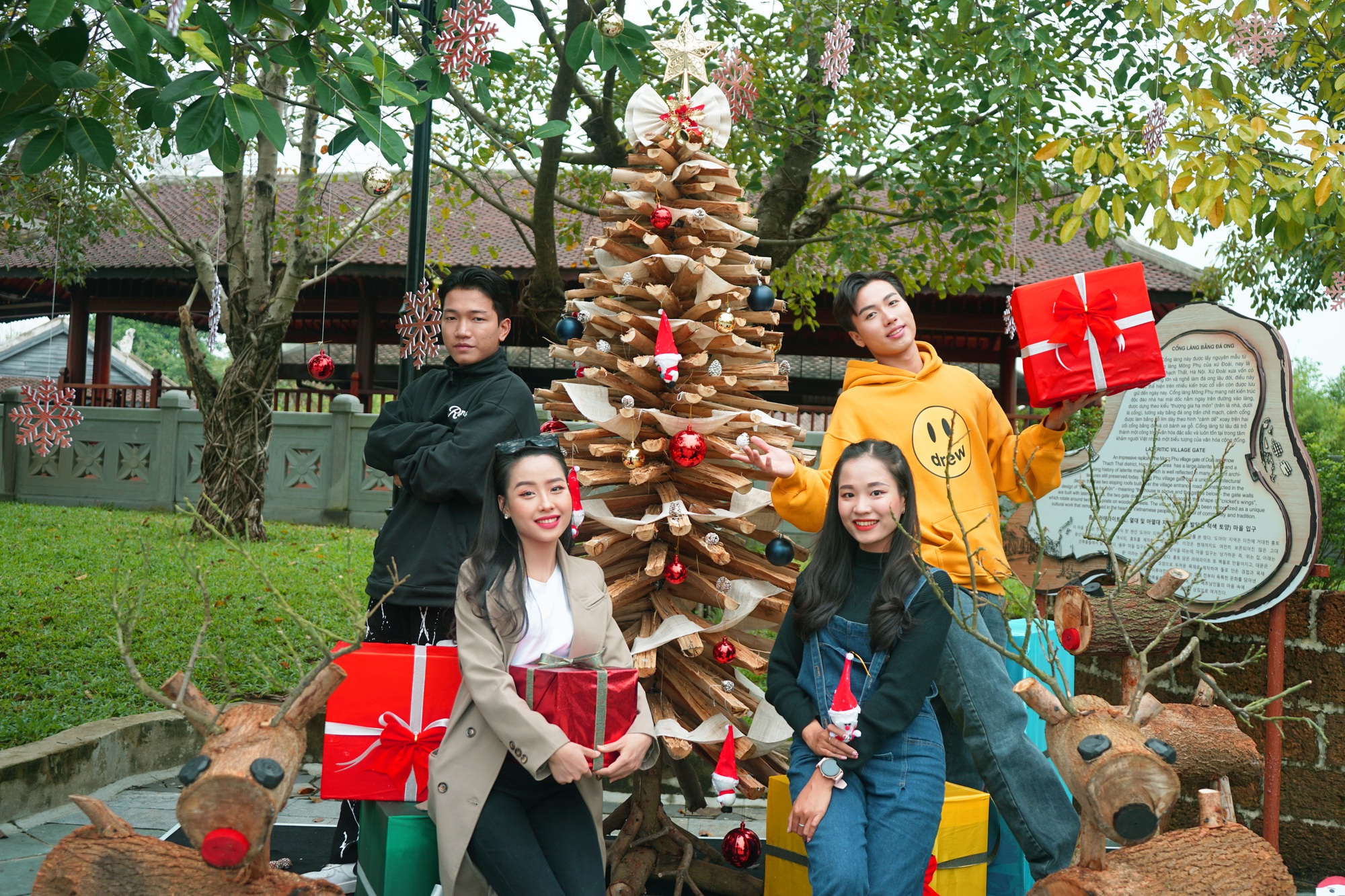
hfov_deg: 51.9
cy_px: 448
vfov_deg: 35.9
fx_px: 1382
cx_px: 672
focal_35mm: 37
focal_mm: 37
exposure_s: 1/60
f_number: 4
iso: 100
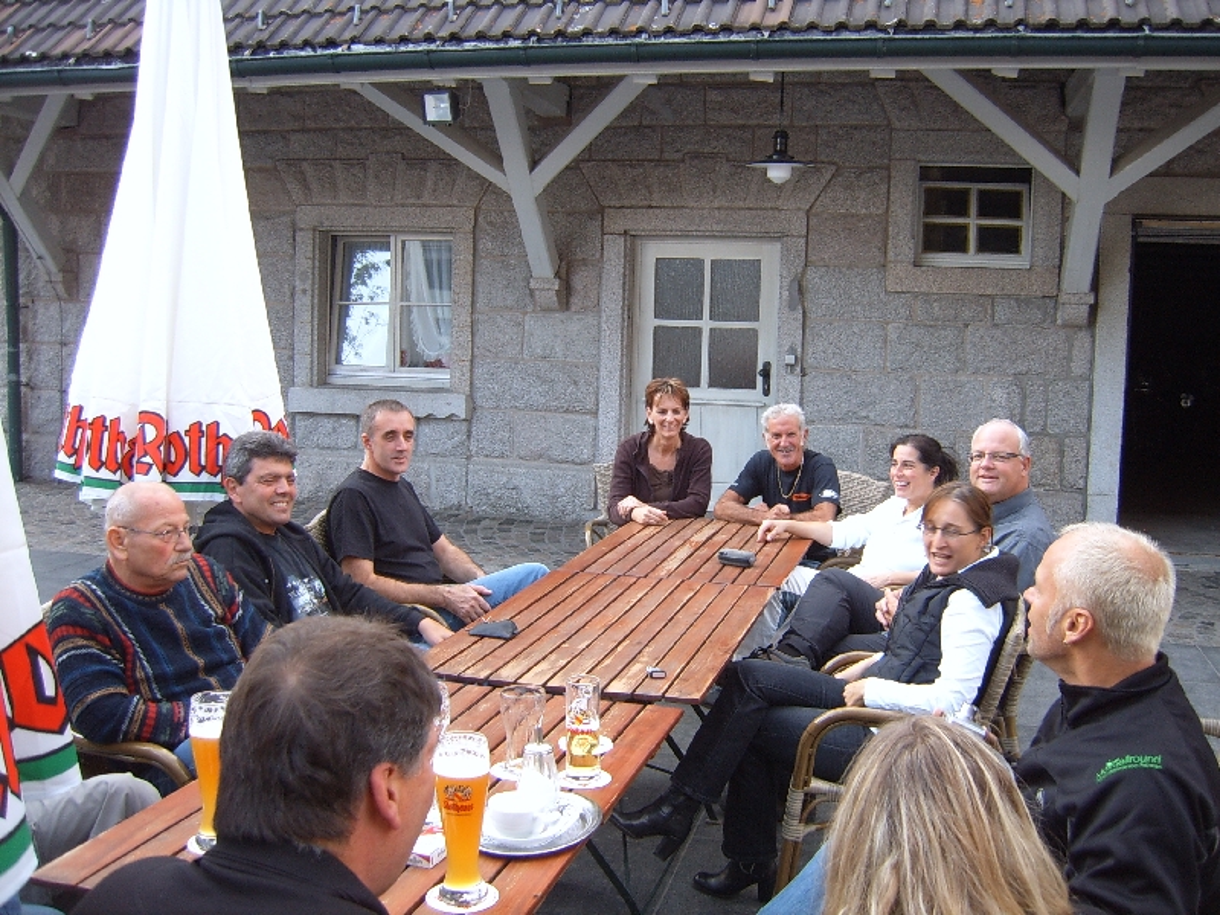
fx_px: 1234
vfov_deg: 40.7
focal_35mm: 35
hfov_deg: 52.6
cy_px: 458
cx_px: 610
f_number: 2.8
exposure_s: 1/90
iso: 50
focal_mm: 5.8
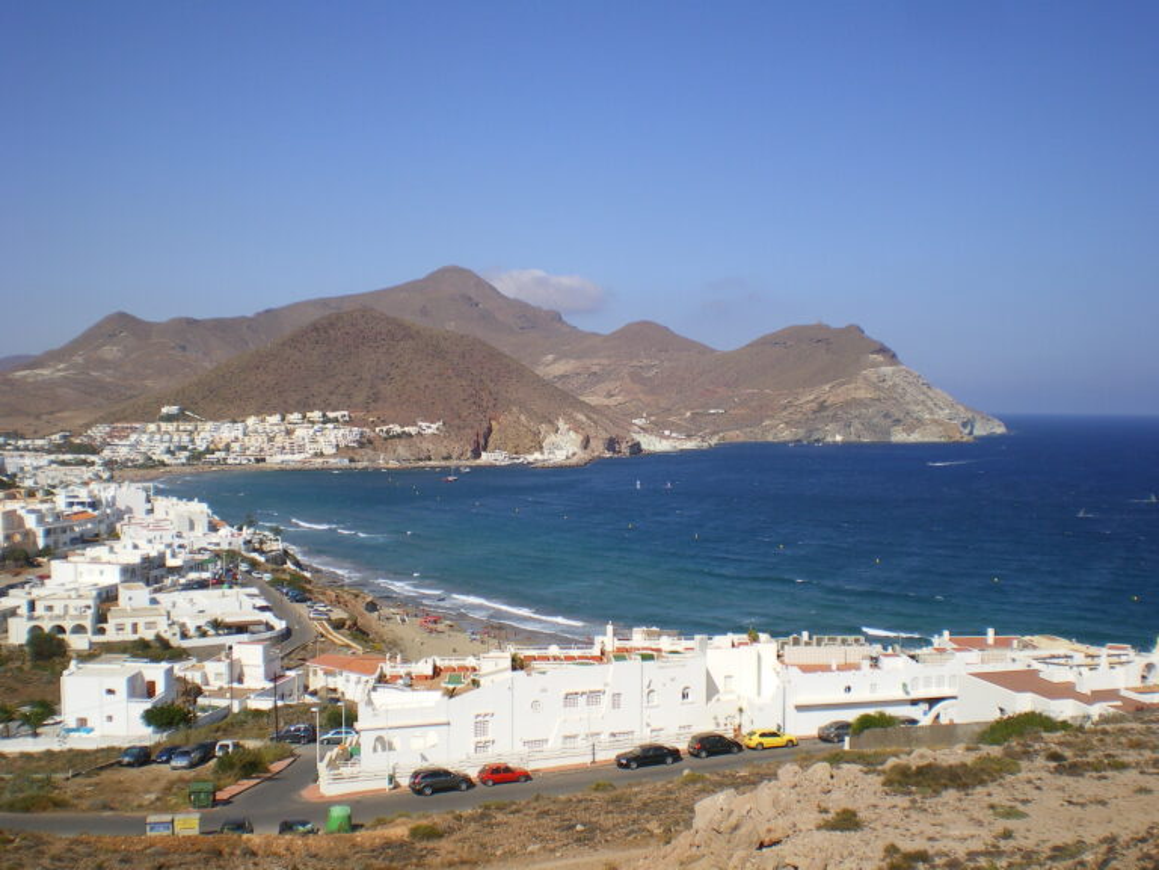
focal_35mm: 38
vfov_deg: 37.7
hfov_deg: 49.0
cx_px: 580
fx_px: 1272
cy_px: 435
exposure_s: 1/500
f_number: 4.6
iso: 64
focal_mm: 6.3
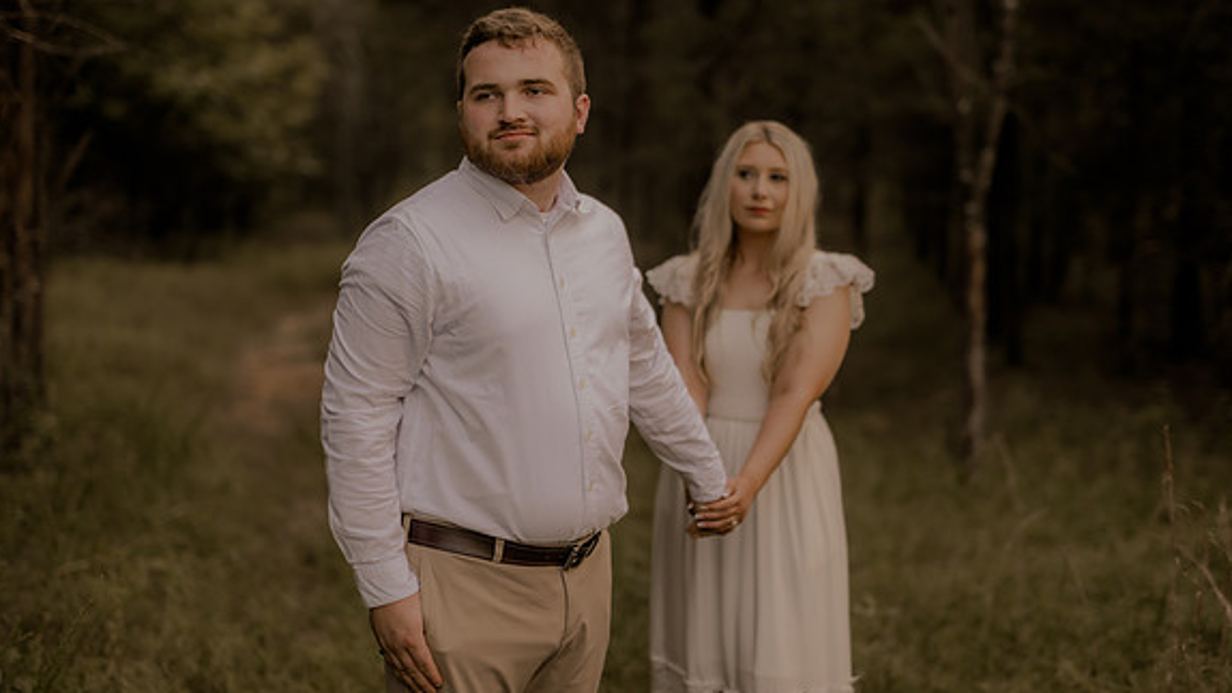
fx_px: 1797
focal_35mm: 55
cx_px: 612
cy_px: 340
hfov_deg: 37.8
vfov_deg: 21.8
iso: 200
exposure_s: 1/320
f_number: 2.2
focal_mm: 50
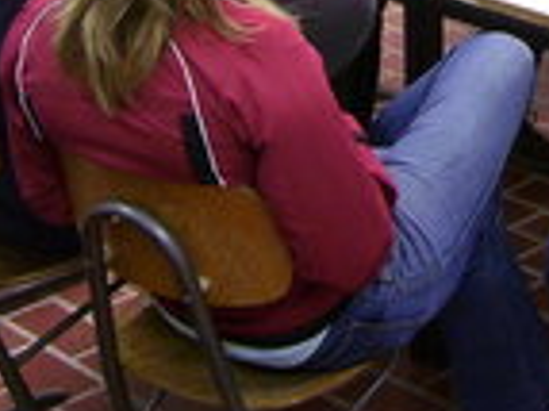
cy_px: -230
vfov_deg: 12.3
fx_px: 1806
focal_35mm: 114
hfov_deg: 16.8
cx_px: 599
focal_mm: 5.6
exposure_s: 1/15
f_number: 2.7
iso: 160
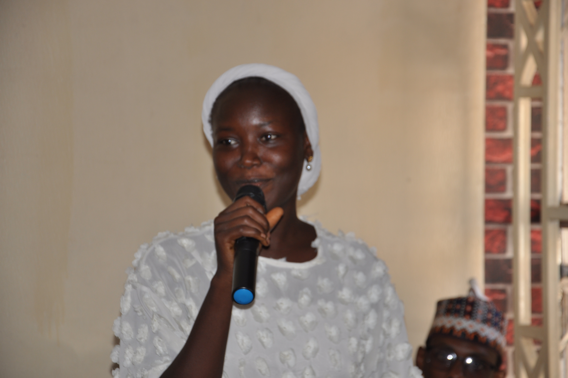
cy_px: 189
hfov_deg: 16.1
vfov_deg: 10.7
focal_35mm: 128
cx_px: 284
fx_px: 2009
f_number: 5.6
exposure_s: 1/60
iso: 200
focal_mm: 85
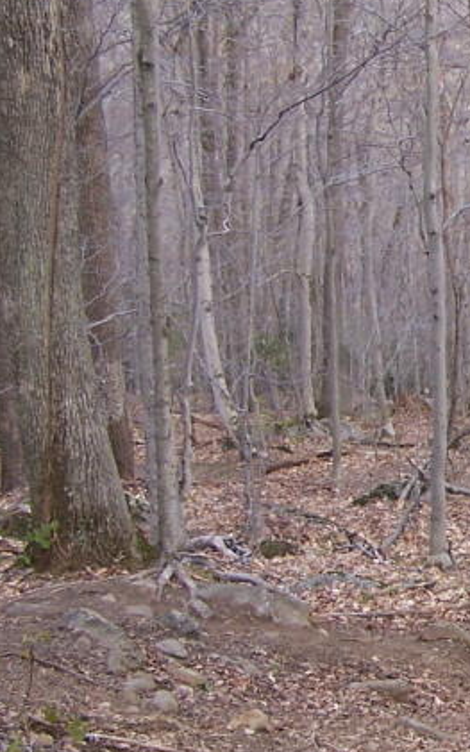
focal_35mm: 98
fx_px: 2009
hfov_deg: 12.2
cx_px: 851
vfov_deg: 21.2
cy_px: 345
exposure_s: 1/80
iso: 80
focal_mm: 6.3
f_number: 2.8
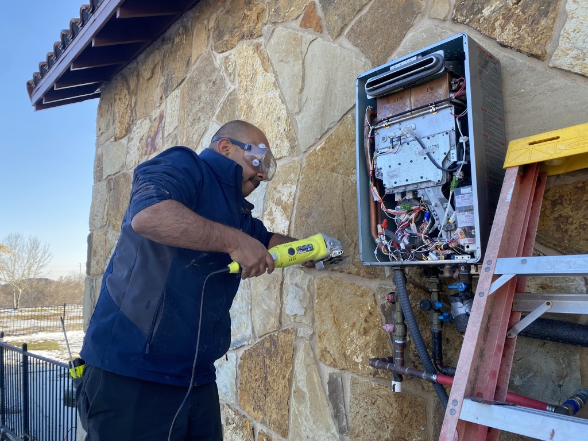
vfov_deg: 53.1
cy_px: 220
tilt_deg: +9.4
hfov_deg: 67.3
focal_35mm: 26
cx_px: 294
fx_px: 442
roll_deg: -1.2
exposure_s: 1/296
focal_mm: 4.25
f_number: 1.8
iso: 32
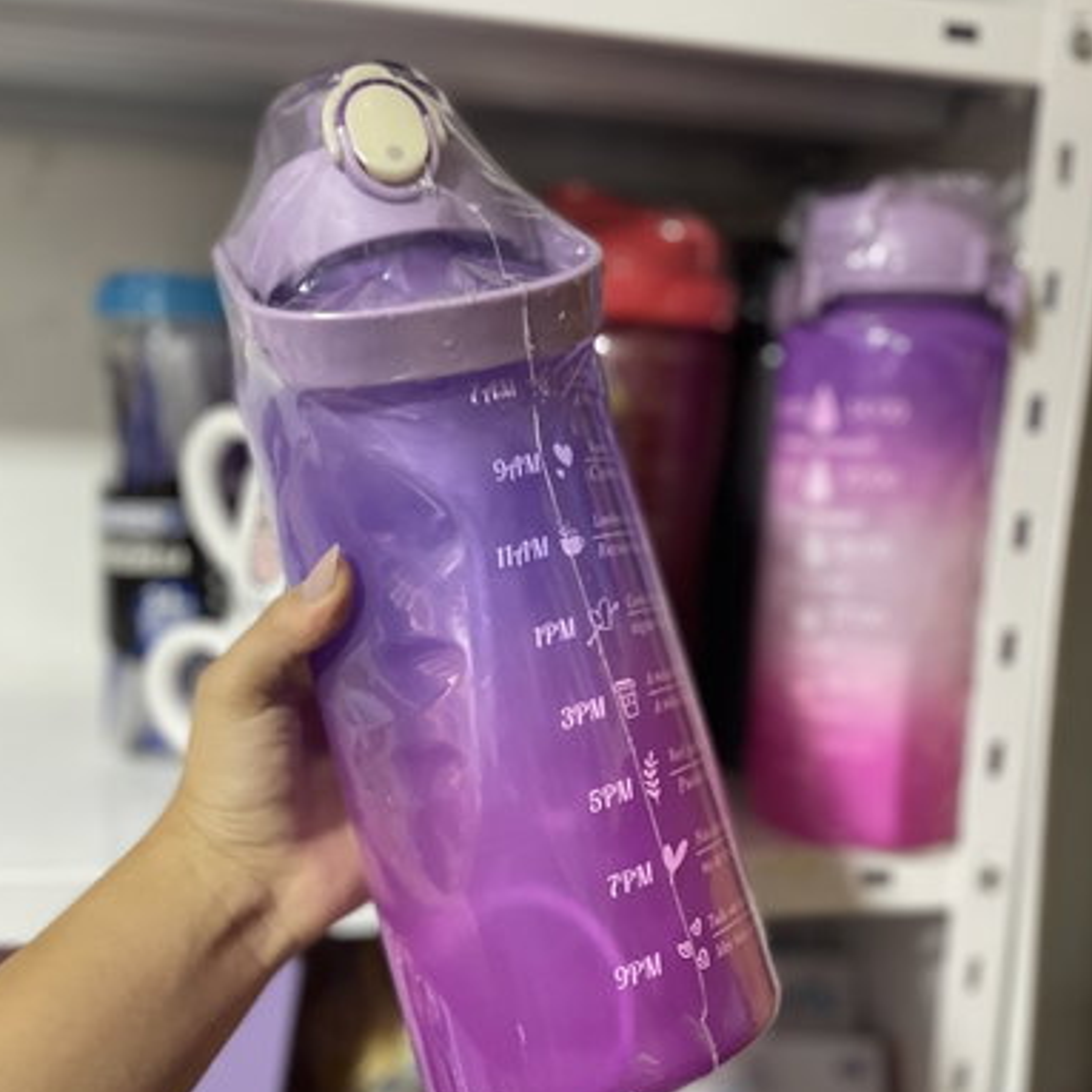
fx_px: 1142
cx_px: 550
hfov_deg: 51.1
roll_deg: -1.1
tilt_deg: -8.6
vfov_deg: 51.0
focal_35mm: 32
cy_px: 592
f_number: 1.6
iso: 500
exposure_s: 1/33
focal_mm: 4.2
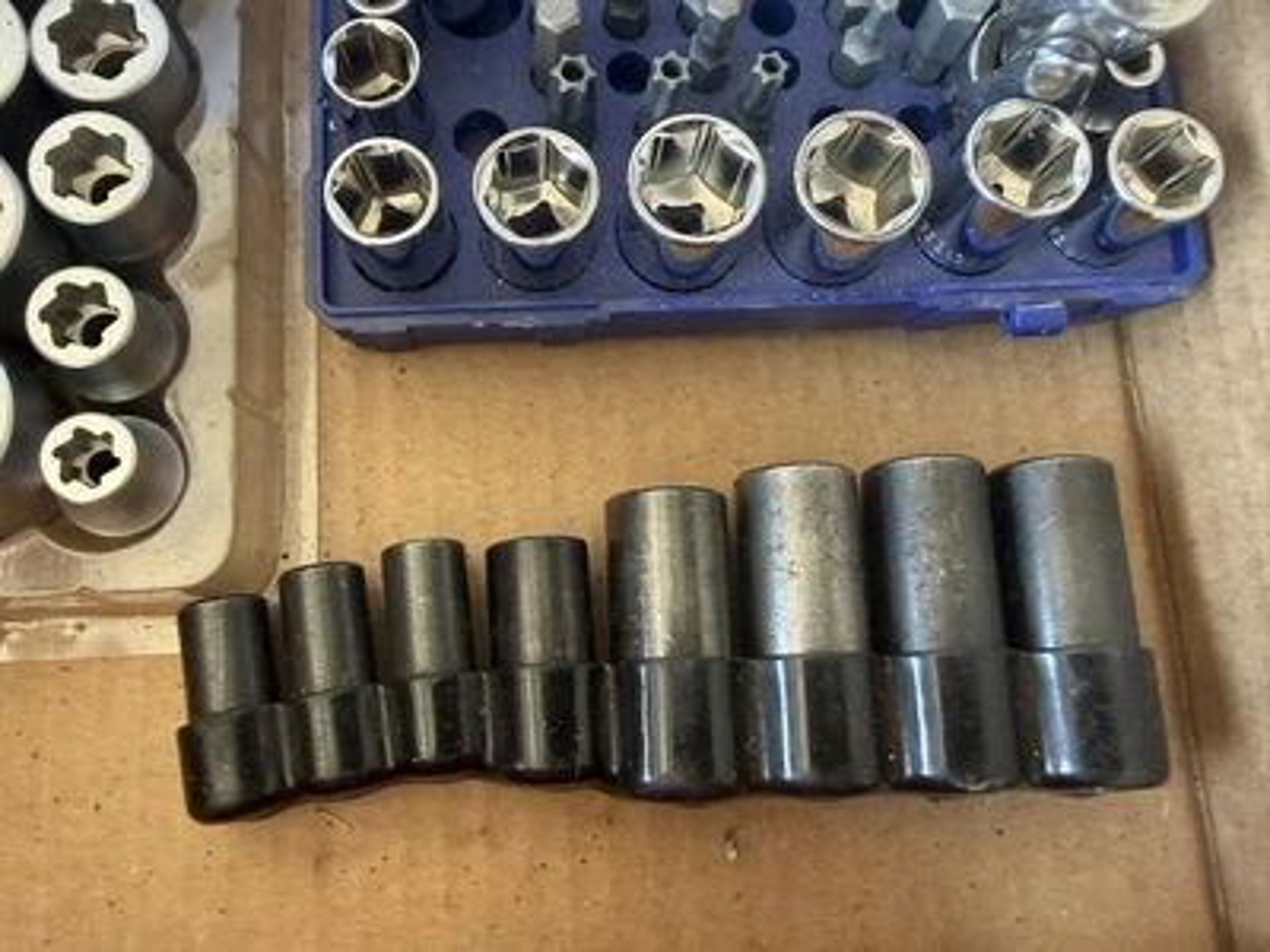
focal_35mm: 24
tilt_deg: -79.3
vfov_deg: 56.8
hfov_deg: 71.6
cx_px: 635
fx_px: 881
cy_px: 476
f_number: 2.2
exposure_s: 1/121
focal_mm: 2.22
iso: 320
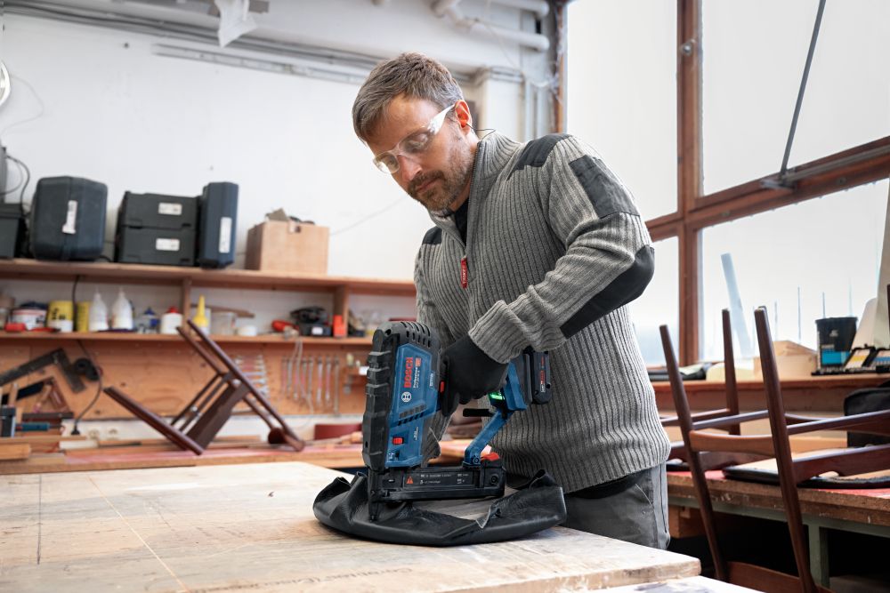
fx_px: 828
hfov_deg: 56.5
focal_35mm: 34
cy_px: 296
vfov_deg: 39.4
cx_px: 445
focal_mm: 33.5
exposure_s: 1/160
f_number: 3.2
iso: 1250
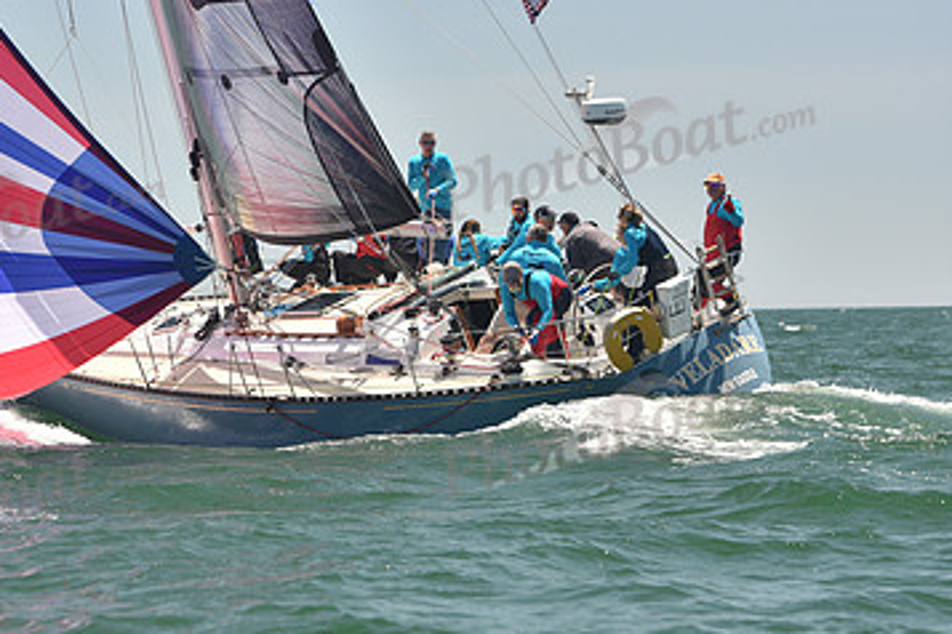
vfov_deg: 7.5
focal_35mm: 182
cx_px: 304
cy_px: 329
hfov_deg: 11.3
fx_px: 4813
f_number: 4.5
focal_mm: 112
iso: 250
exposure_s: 1/800
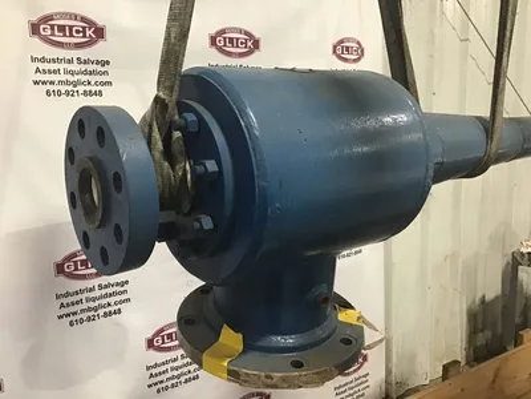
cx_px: 266
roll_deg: +0.3
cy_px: 200
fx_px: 476
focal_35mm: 31
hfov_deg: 58.4
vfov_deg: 45.4
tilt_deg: -9.2
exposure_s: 1/20
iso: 200
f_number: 2.4
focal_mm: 3.3
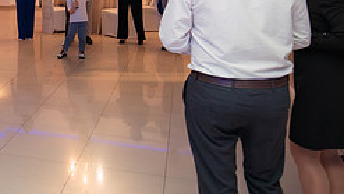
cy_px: -16
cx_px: 0
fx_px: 465
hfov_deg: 36.5
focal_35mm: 51
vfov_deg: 22.3
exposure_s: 1/200
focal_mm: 17
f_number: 2.8
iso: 1600
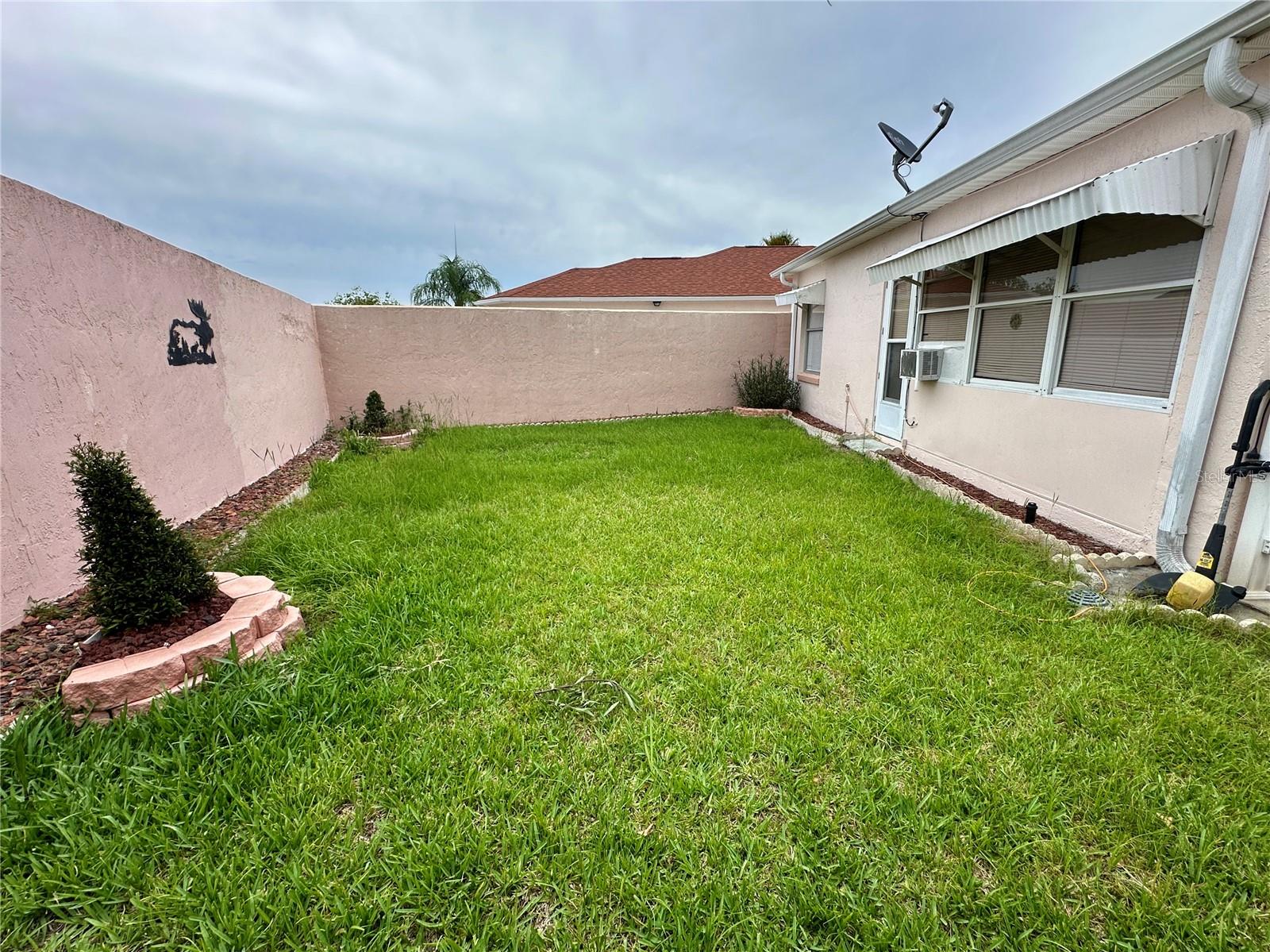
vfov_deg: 85.6
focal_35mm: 14
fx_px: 513
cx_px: 635
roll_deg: -2.0
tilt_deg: -13.8
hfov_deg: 102.1
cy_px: 476
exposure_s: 1/326
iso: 40
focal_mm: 2.22
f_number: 2.2
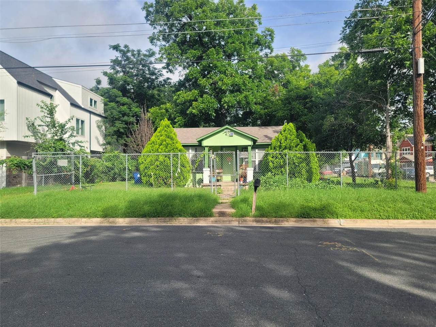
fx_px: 315
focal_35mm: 25
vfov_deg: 54.9
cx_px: 218
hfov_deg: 69.4
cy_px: 164
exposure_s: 1/769
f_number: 1.8
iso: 20
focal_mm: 7
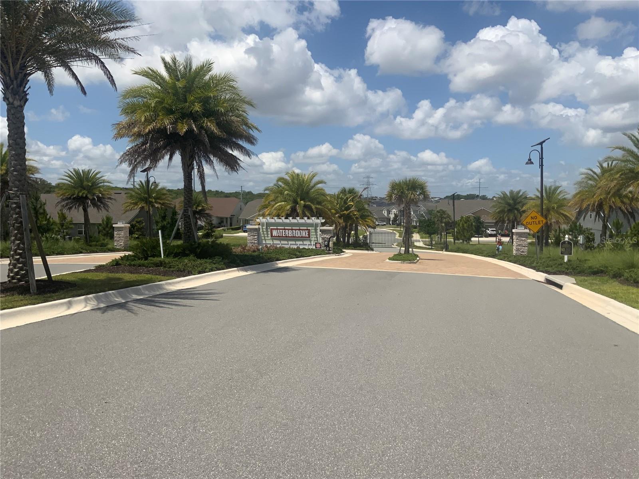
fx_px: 535
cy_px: 240
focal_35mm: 29
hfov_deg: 61.7
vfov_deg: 48.2
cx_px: 320
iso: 20
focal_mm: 3
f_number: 1.8
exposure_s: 1/3788
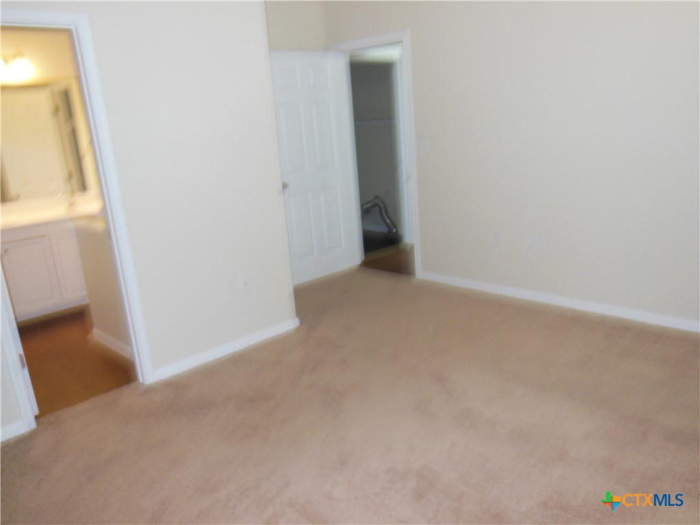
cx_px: 350
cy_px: 262
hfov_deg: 61.7
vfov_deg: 48.2
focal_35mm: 29
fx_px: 586
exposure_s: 1/25
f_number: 3.7
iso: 320
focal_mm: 5.2
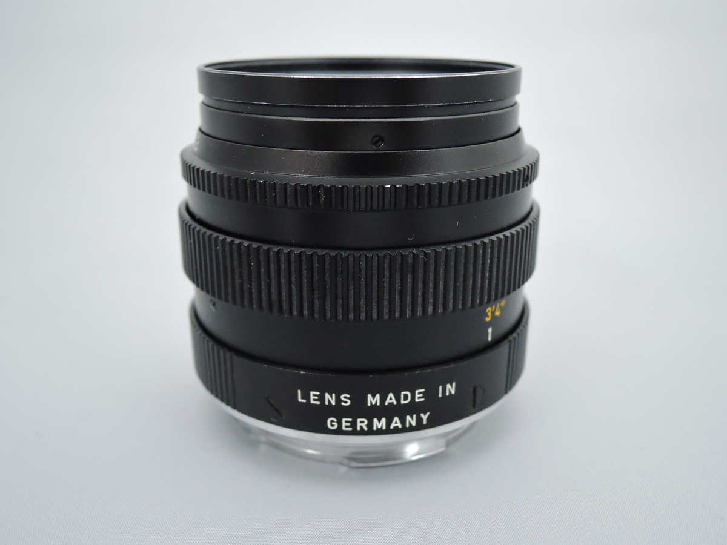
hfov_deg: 52.6
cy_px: 272
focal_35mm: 35
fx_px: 735
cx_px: 364
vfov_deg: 40.7
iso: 1600
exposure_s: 1/250
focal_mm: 7.5
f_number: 3.2
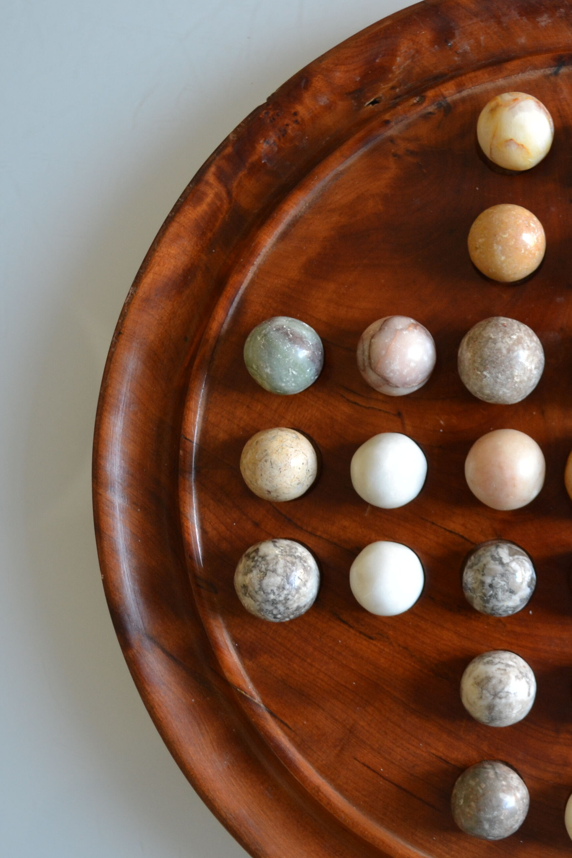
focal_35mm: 58
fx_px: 1382
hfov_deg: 22.3
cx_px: 600
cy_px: 480
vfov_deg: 34.4
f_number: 4
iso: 400
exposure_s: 1/15
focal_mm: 22
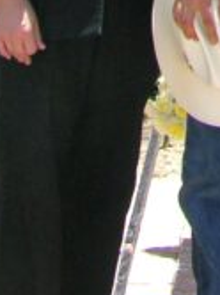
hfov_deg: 6.5
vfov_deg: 8.2
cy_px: -485
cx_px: 571
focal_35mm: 216
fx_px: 1835
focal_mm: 8.9
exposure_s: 1/223
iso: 50
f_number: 5.6
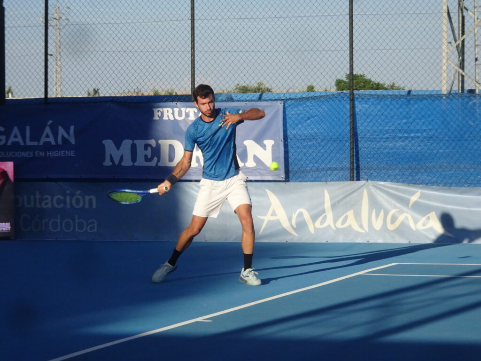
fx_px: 1765
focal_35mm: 127
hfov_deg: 15.5
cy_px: 180
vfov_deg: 11.7
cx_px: 240
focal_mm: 21.66
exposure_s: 1/1000
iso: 400
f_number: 6.3
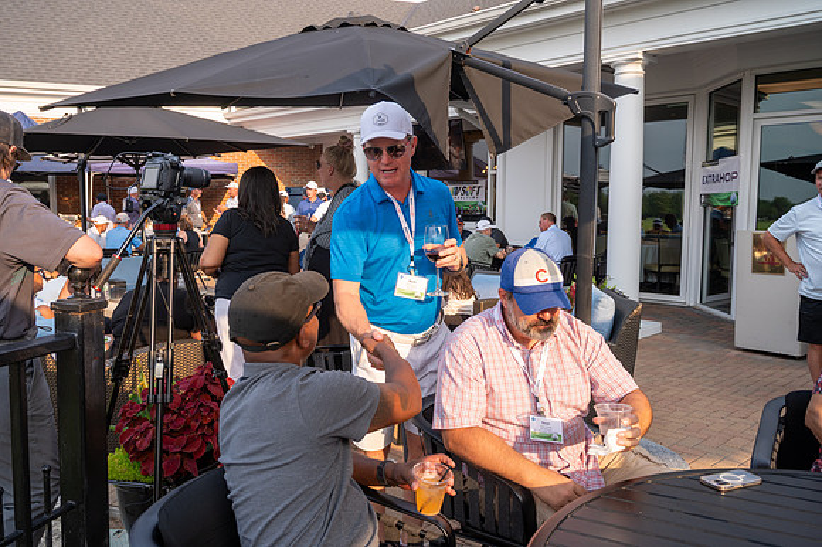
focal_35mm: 30
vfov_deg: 42.9
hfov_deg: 61.1
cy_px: 274
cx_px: 411
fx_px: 696
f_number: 6.3
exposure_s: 1/250
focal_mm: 30.5
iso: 250
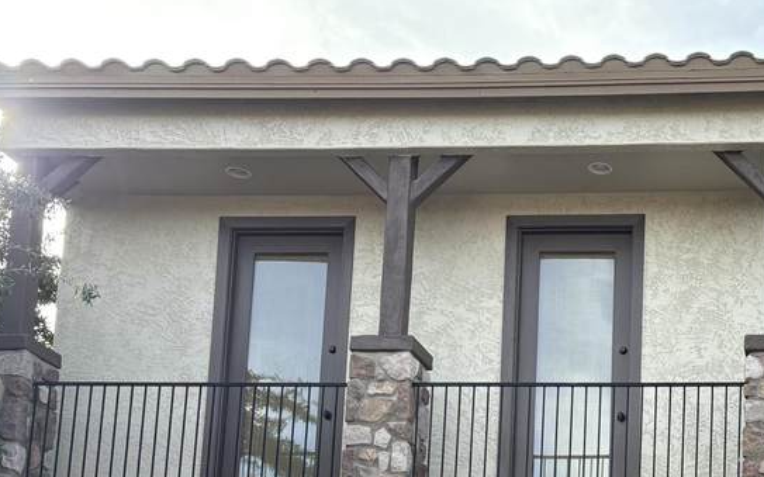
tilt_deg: +8.4
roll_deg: -1.7
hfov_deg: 29.5
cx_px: 758
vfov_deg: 18.7
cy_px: 602
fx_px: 1353
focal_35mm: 65
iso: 64
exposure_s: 1/756
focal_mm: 5.96
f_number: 1.6
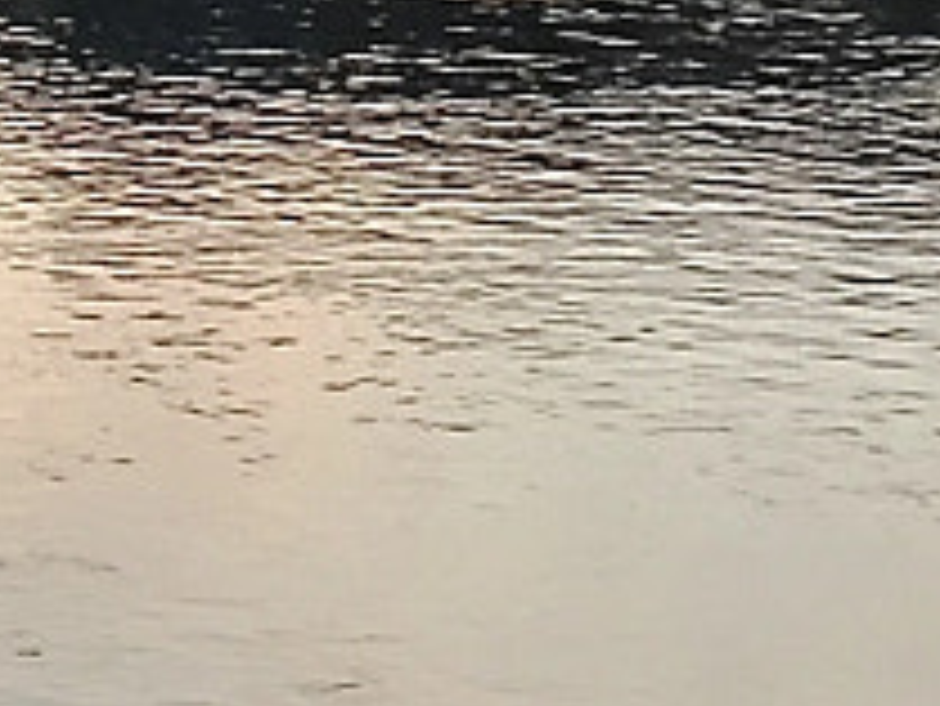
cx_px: -594
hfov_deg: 8.6
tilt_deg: +3.3
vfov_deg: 6.2
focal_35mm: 222
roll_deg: +0.9
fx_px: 6032
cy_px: -1309
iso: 25
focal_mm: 4.15
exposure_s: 1/100
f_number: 2.2
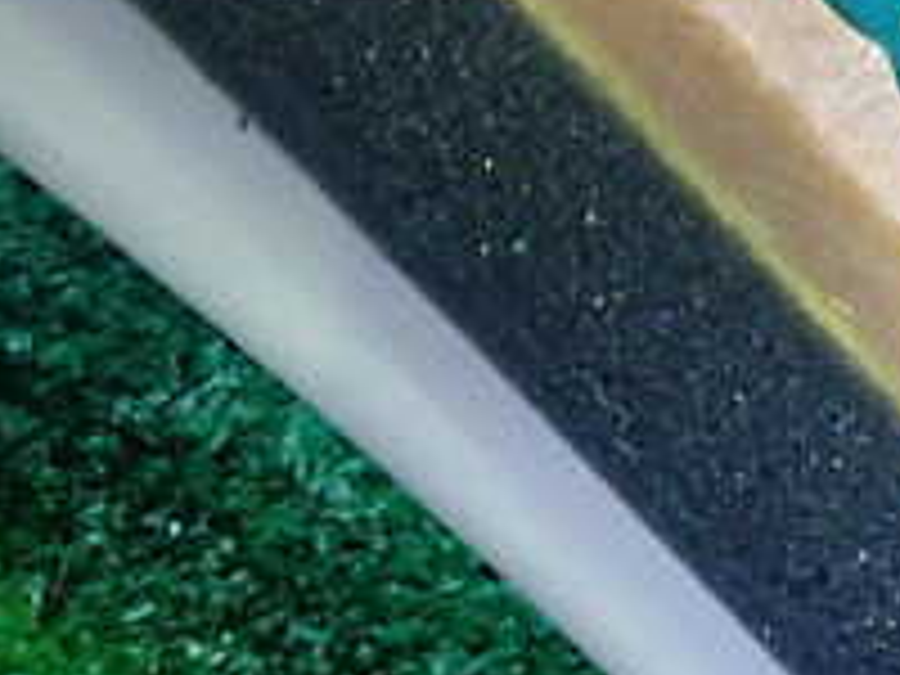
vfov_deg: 16.1
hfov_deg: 21.1
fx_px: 2340
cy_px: 9
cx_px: 878
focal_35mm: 90
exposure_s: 1/30
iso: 640
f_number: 2.3
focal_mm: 5.4
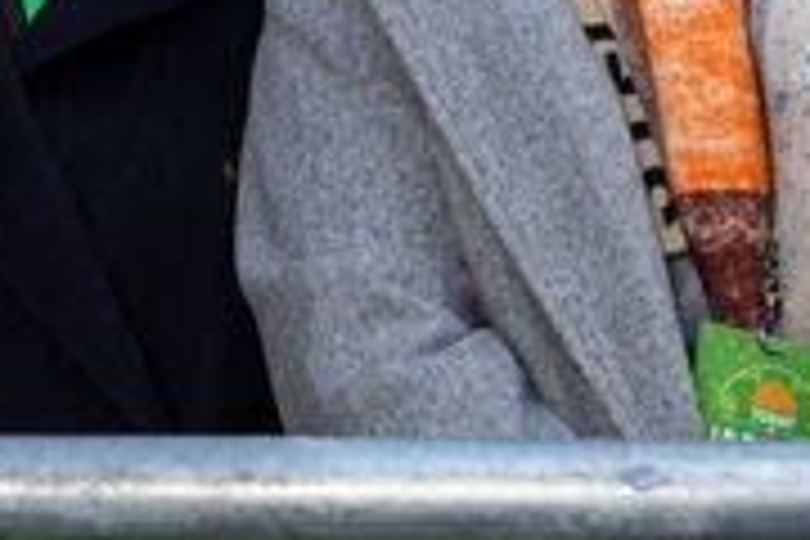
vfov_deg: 8.2
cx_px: 436
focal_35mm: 163
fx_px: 3670
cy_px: -304
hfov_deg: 12.6
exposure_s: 1/160
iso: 125
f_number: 3.5
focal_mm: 36.7
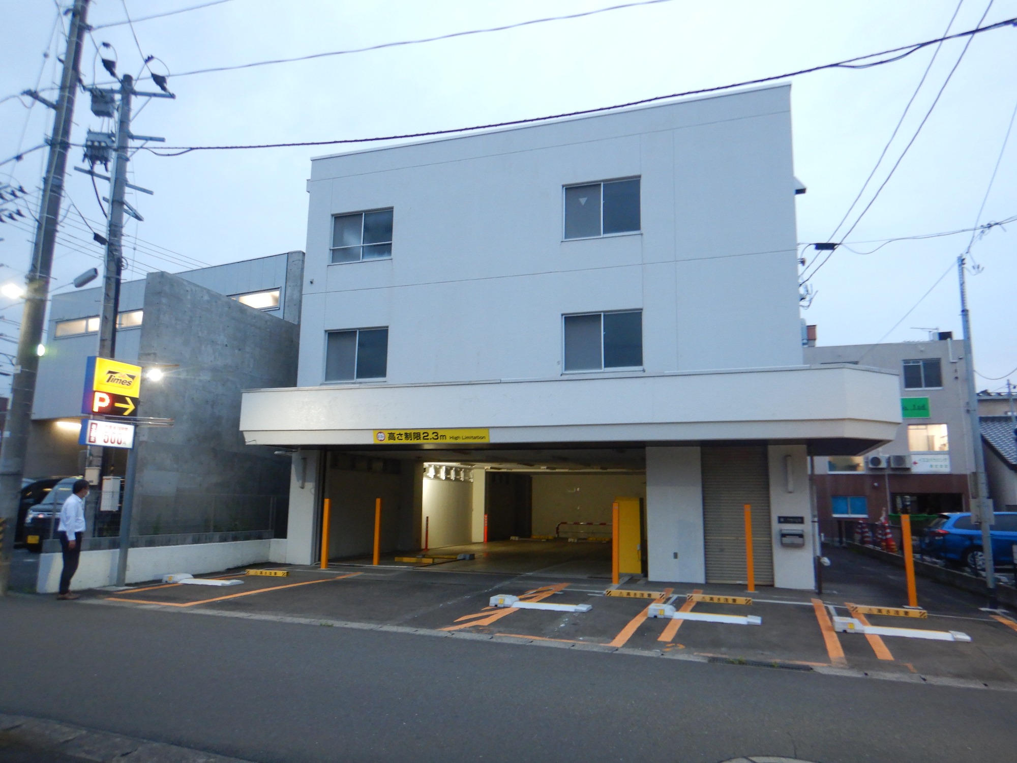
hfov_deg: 71.6
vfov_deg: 56.8
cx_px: 508
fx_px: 705
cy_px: 382
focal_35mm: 24
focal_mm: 4.3
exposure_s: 1/30
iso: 280
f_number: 2.8
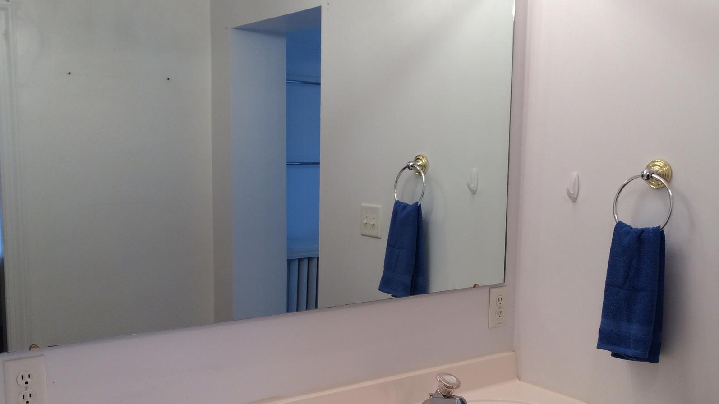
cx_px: 366
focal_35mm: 42
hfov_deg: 48.4
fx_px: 801
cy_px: 254
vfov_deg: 28.2
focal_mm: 4.12
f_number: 2.2
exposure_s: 1/60
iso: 40
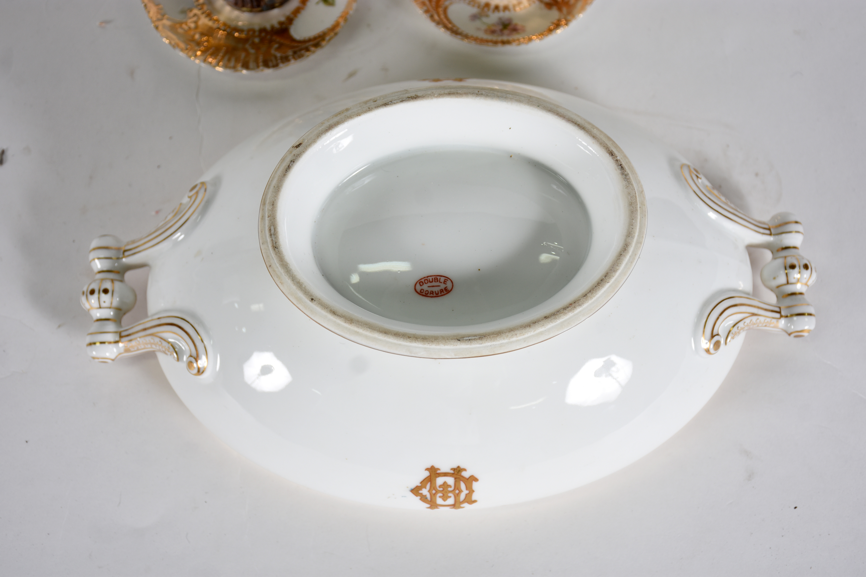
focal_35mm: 57
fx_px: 1371
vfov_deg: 23.8
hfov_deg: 35.1
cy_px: 288
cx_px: 433
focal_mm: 38
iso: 200
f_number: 5.6
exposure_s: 1/80
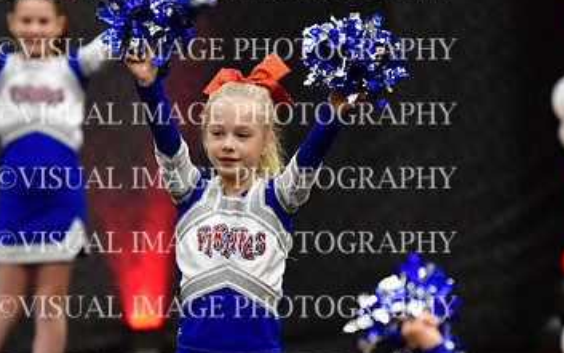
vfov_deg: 2.6
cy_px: 210
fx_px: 7720
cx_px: 225
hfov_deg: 4.2
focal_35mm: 502
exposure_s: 1/800
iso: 4000
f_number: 2.8
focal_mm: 200
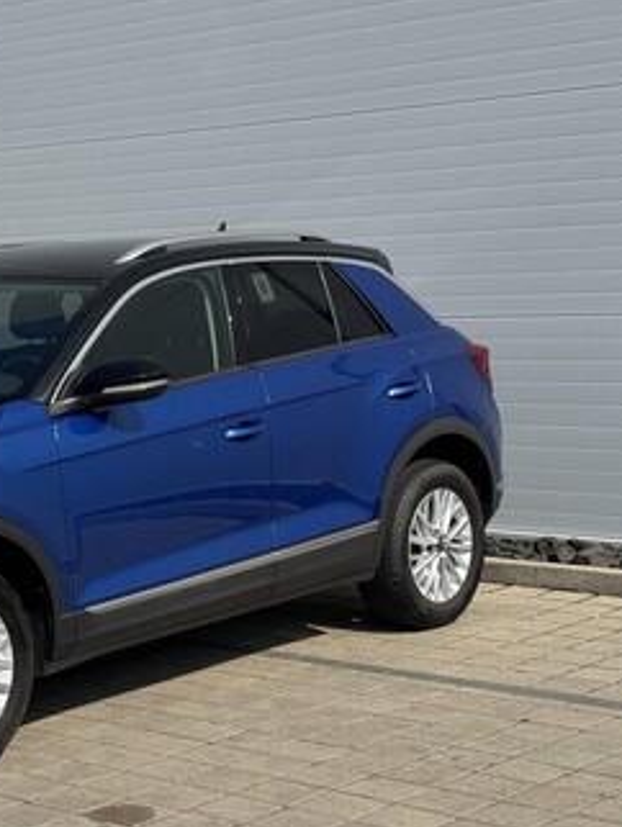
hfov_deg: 17.6
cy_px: 471
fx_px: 1962
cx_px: 10
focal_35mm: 82
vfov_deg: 23.8
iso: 64
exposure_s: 1/6410
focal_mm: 6.76
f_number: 1.78
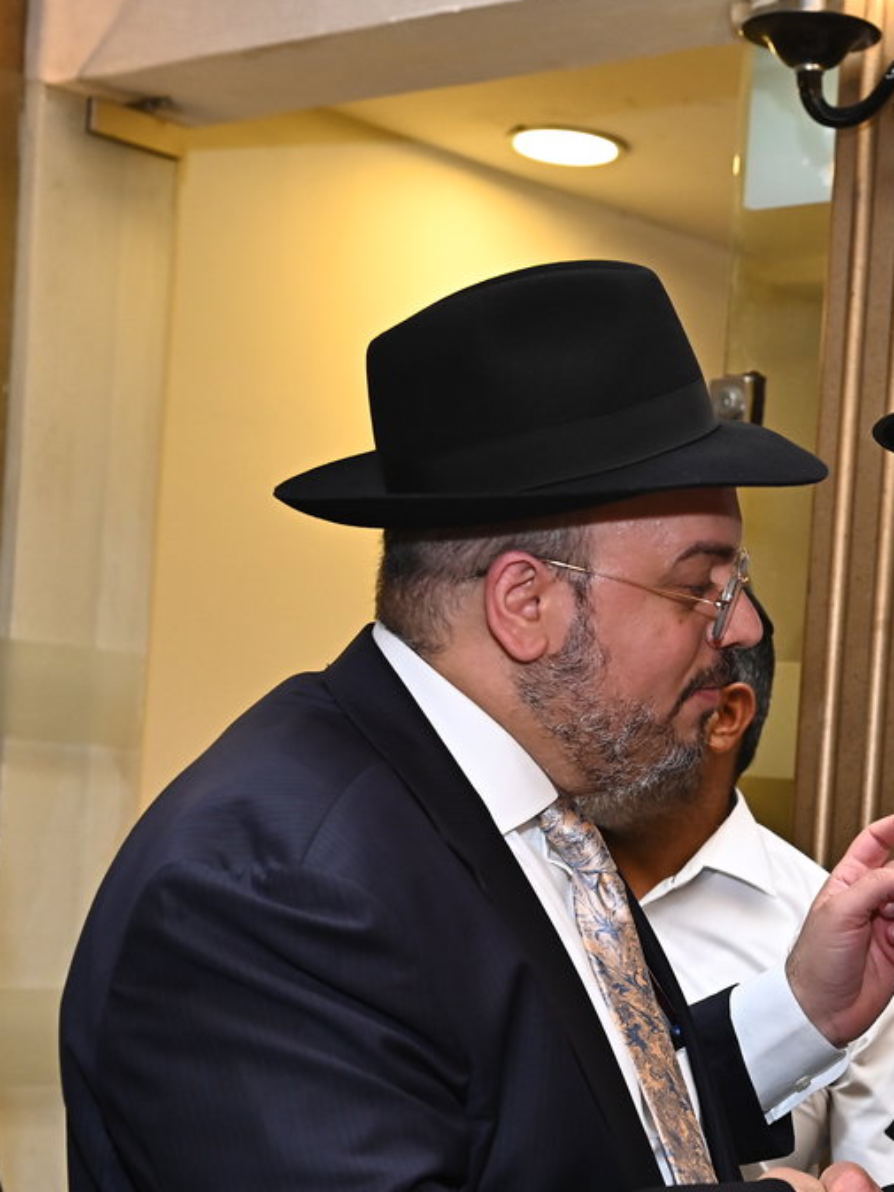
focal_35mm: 76
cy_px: 814
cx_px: 837
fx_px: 2616
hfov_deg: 19.0
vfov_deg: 25.5
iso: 1250
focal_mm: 38
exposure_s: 1/200
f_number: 5
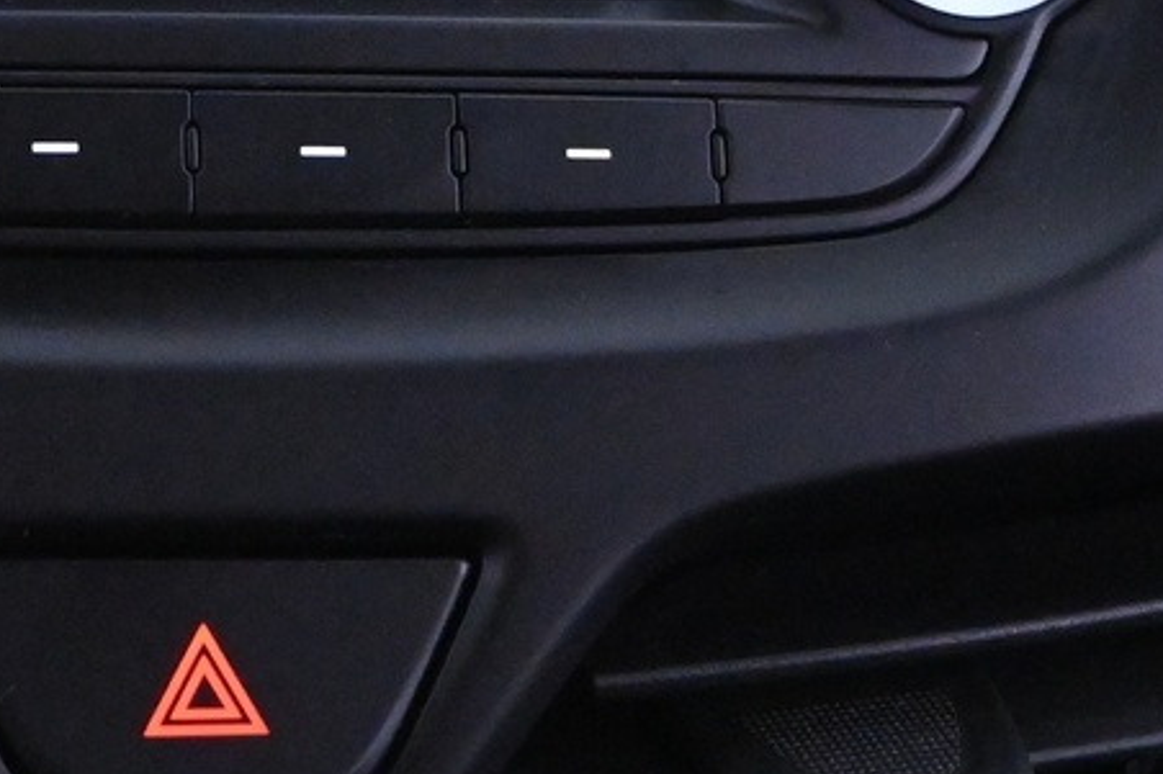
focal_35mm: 132
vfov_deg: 10.3
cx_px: 214
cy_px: -72
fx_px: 4252
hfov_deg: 15.5
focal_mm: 24.5
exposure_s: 1/50
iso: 6400
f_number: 4.2
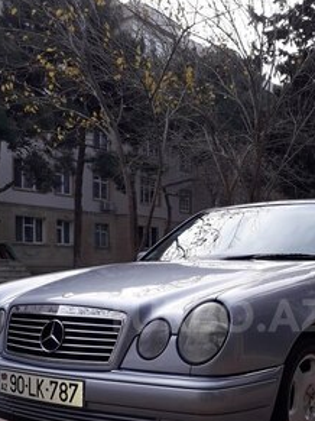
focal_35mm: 46
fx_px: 559
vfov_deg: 40.1
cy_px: 315
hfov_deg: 31.2
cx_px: 215
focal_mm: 3.6
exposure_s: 1/625
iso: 40
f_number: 1.9
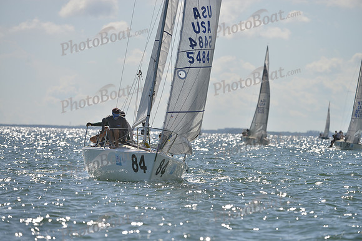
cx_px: 181
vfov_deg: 4.0
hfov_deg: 6.1
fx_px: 3420
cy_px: 120
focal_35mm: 340
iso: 200
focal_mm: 340
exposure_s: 1/2000
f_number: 6.3
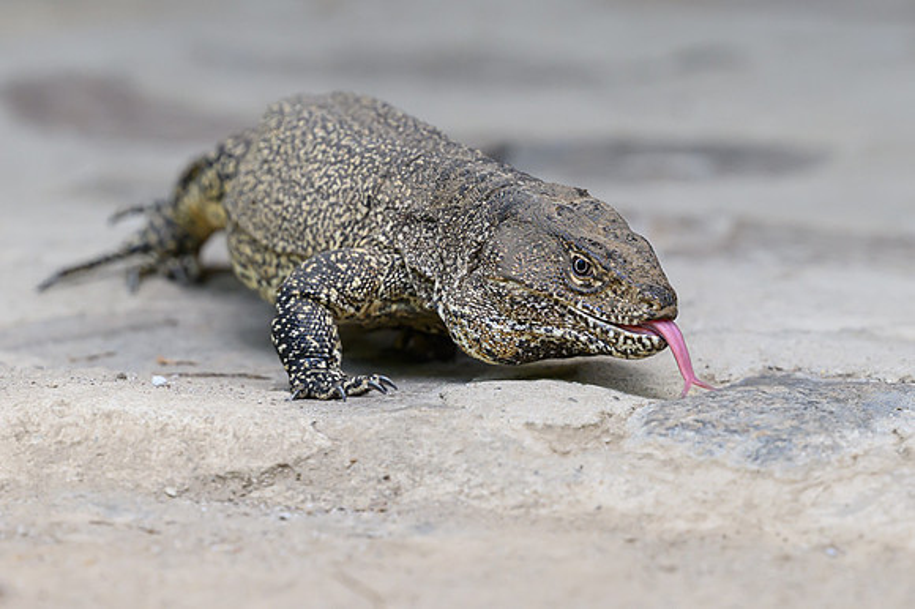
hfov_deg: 2.9
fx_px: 18169
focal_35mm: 715
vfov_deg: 1.9
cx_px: 450
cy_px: 280
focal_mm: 400
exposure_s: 1/1250
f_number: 4
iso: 800
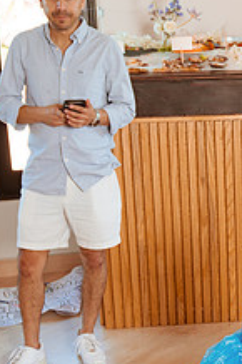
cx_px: 270
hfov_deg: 16.5
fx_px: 808
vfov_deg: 25.1
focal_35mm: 80
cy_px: 275
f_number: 3.5
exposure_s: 1/200
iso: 500
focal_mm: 24
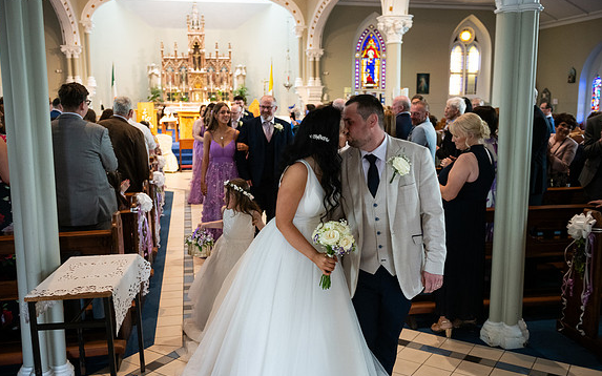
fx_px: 541
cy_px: 189
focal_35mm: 33
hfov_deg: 58.1
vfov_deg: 38.3
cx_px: 299
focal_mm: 32
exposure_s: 1/160
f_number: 3.5
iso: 1000
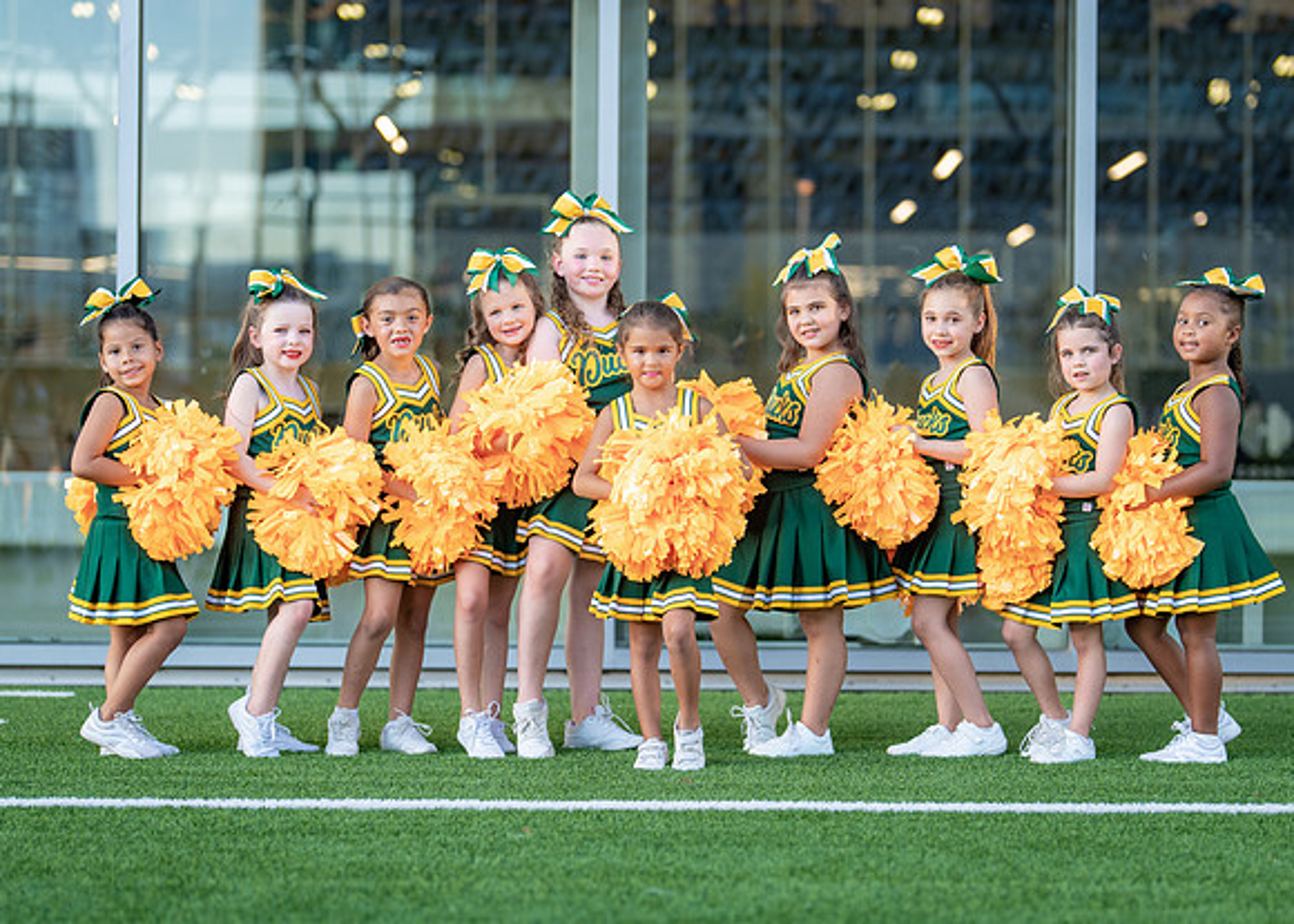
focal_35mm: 77
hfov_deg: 25.7
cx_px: 695
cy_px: 536
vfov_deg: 18.5
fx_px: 2837
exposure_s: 1/500
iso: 125
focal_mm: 50
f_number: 1.2
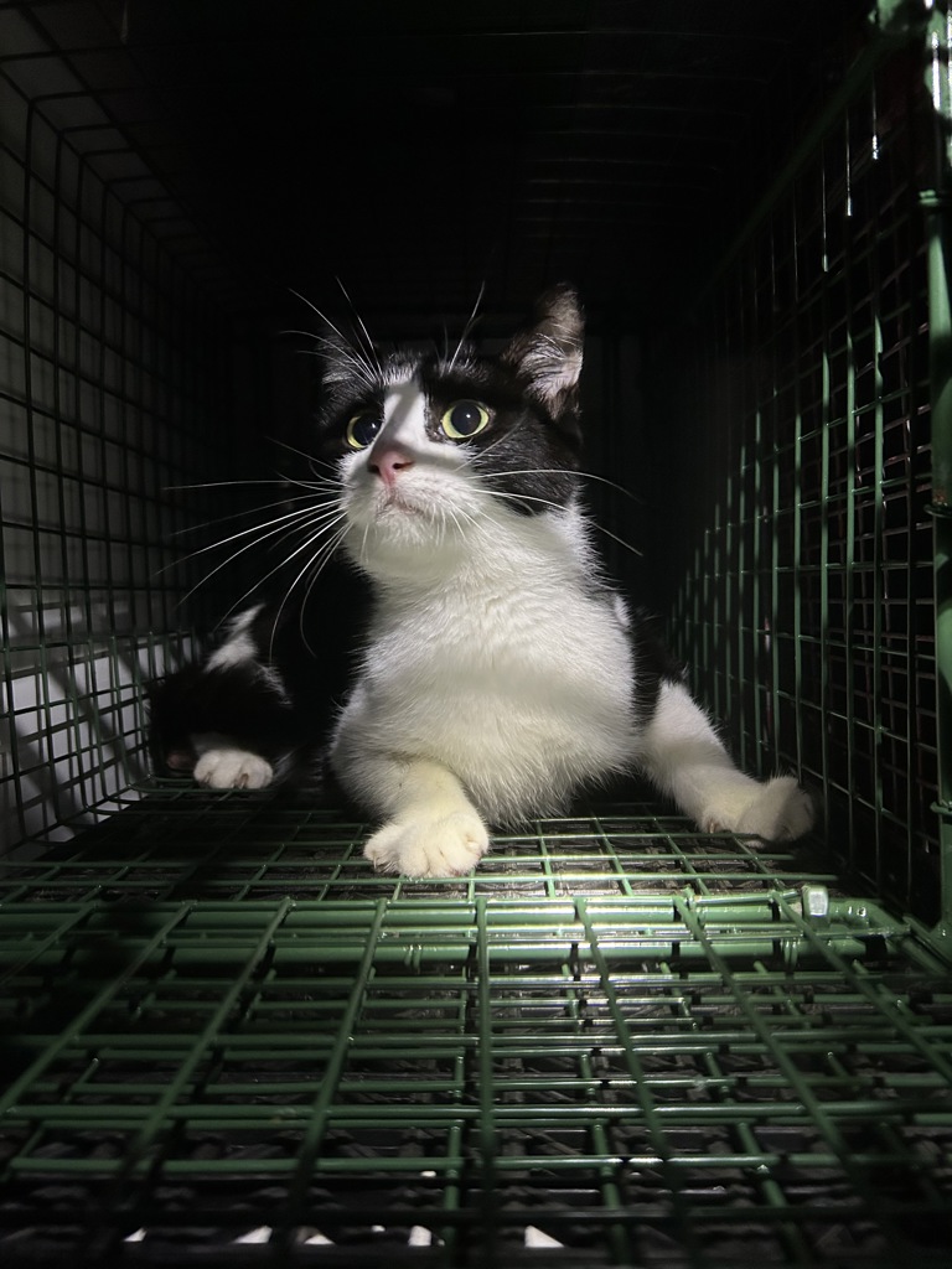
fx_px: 953
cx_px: 476
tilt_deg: +1.4
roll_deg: +1.2
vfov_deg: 67.3
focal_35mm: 26
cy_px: 634
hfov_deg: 53.1
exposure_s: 1/60
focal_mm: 5.7
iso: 500
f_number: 1.5
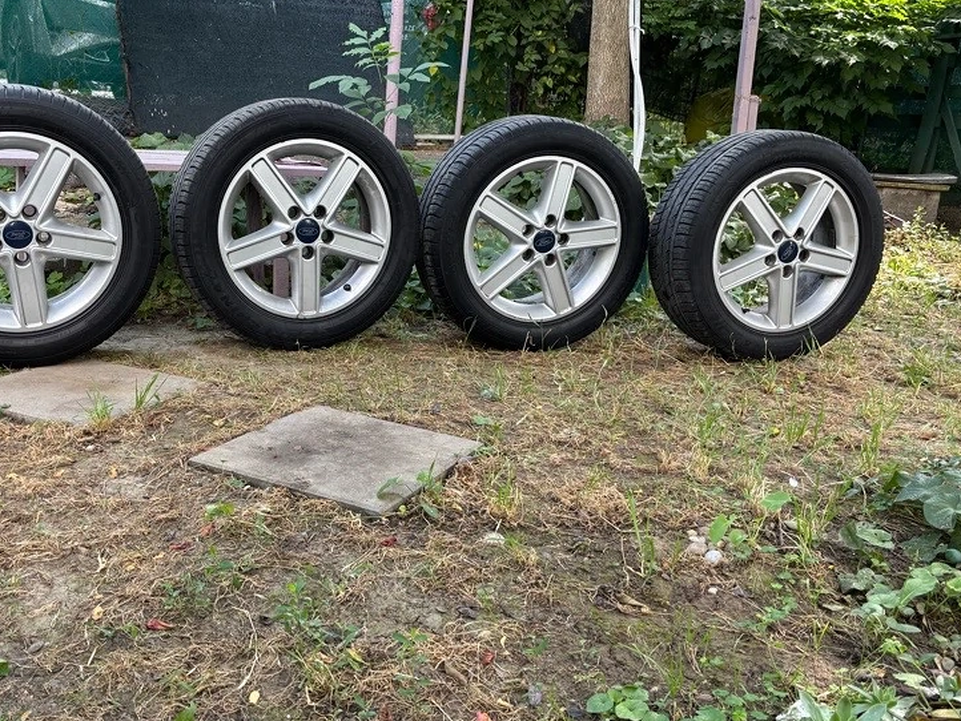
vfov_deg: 39.7
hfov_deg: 50.9
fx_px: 1000
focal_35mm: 36
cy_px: 338
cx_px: 377
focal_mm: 5.96
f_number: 1.6
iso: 64
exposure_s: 1/121
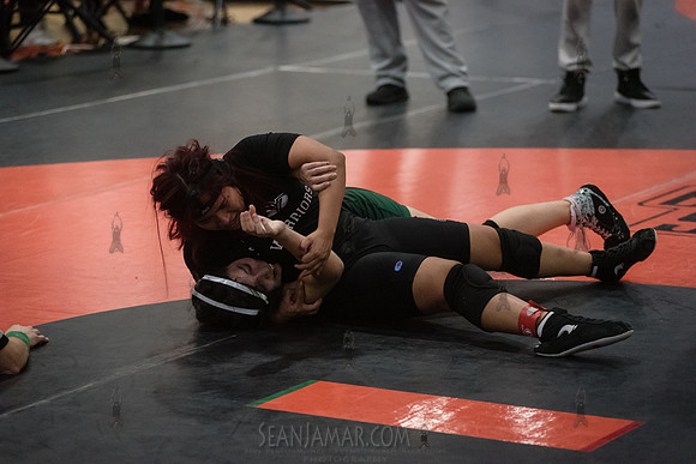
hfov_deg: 16.4
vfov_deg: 11.0
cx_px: 348
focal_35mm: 125
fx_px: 2417
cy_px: 232
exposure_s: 1/640
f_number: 3.5
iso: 8000
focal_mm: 125
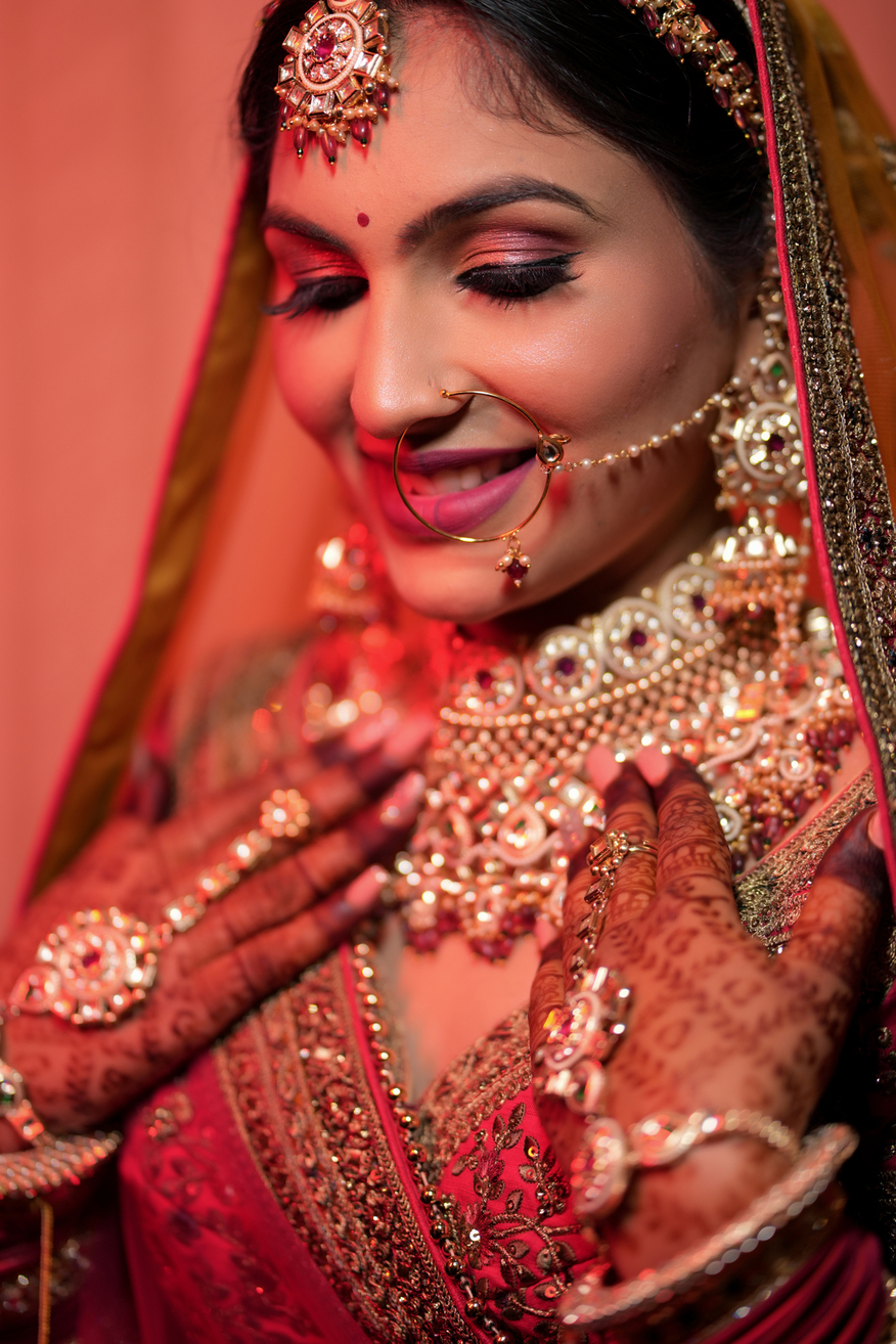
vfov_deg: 23.9
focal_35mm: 85
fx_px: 3173
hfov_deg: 16.1
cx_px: 448
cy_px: 672
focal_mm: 85
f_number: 1.8
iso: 250
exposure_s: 1/200
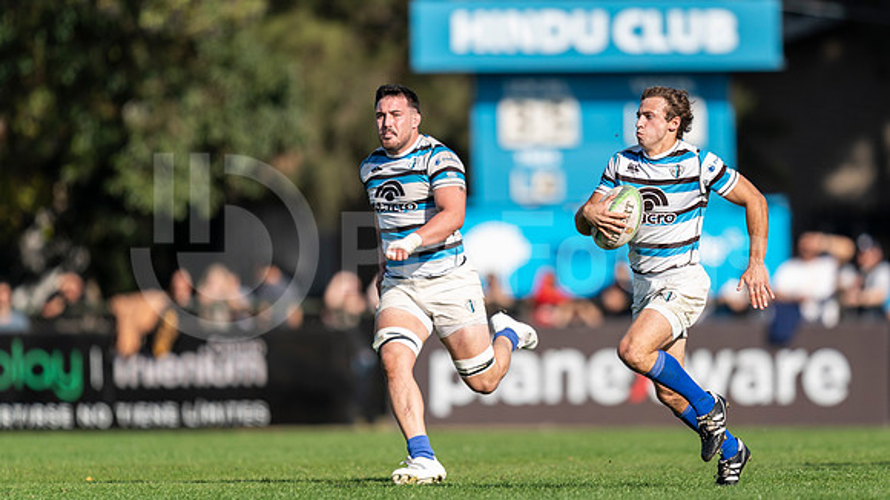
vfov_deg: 2.0
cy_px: 260
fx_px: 14328
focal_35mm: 607
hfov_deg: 3.6
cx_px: 561
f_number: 2.8
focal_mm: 400
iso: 100
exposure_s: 1/1250
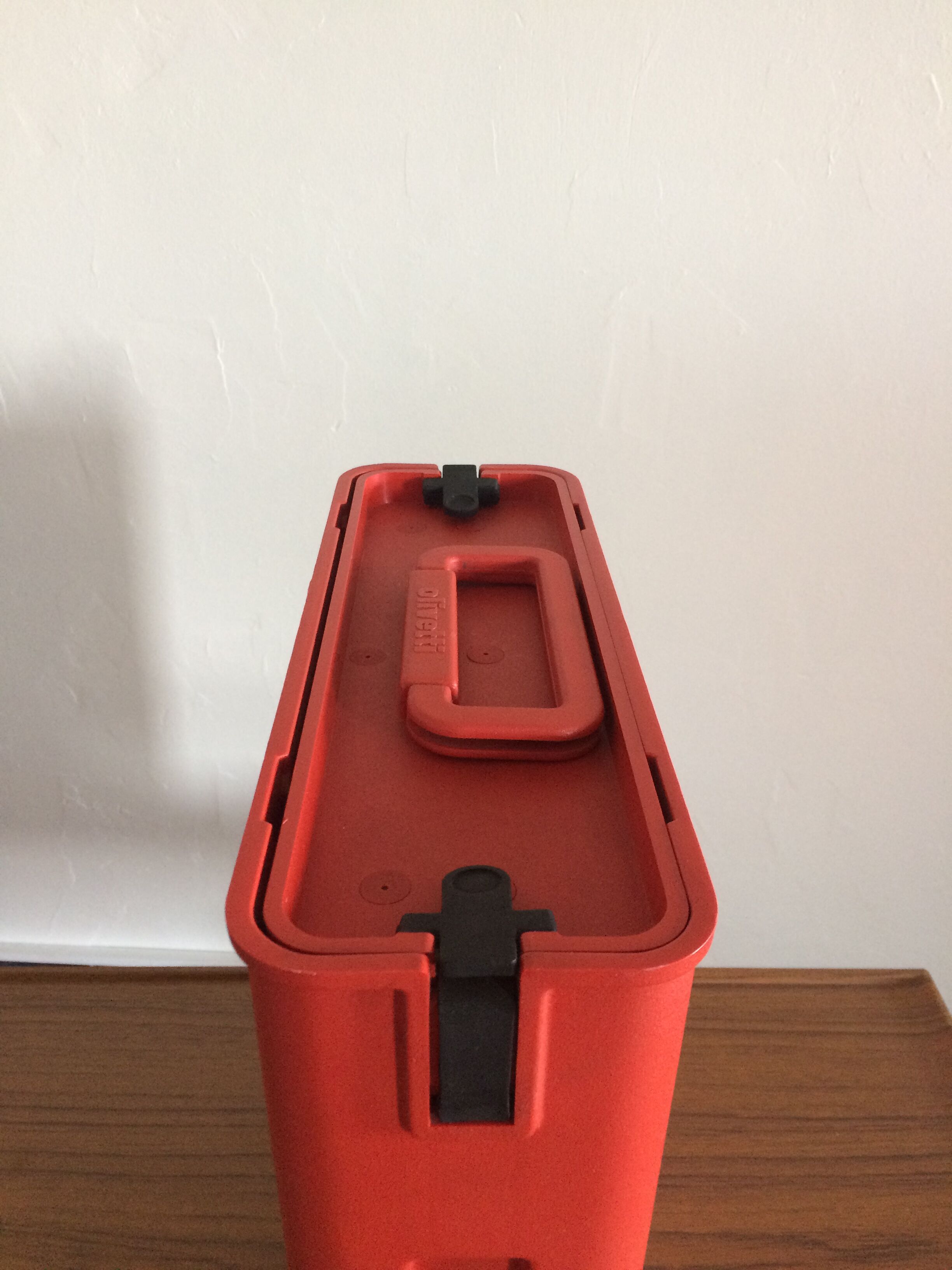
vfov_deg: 61.7
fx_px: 1063
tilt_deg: -27.6
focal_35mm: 29
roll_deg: -1.2
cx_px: 476
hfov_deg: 48.2
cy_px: 635
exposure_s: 1/33
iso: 250
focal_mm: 4.15
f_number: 2.2
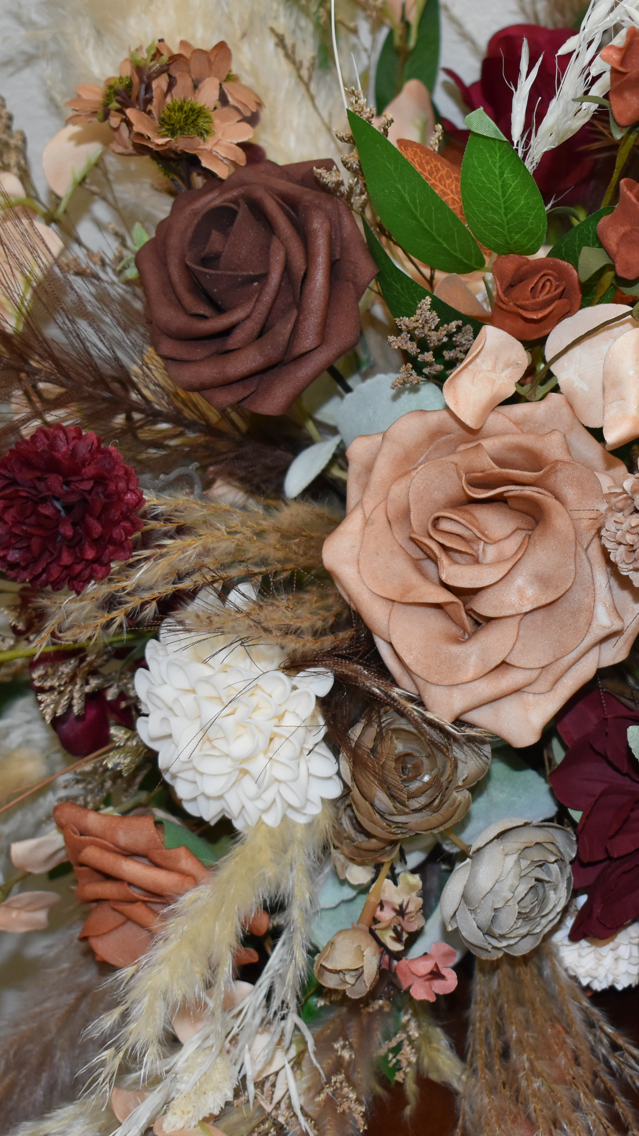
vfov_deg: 27.9
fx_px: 2289
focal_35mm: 76
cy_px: 565
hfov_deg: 15.8
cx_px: 465
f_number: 4.5
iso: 900
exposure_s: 1/125
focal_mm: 32
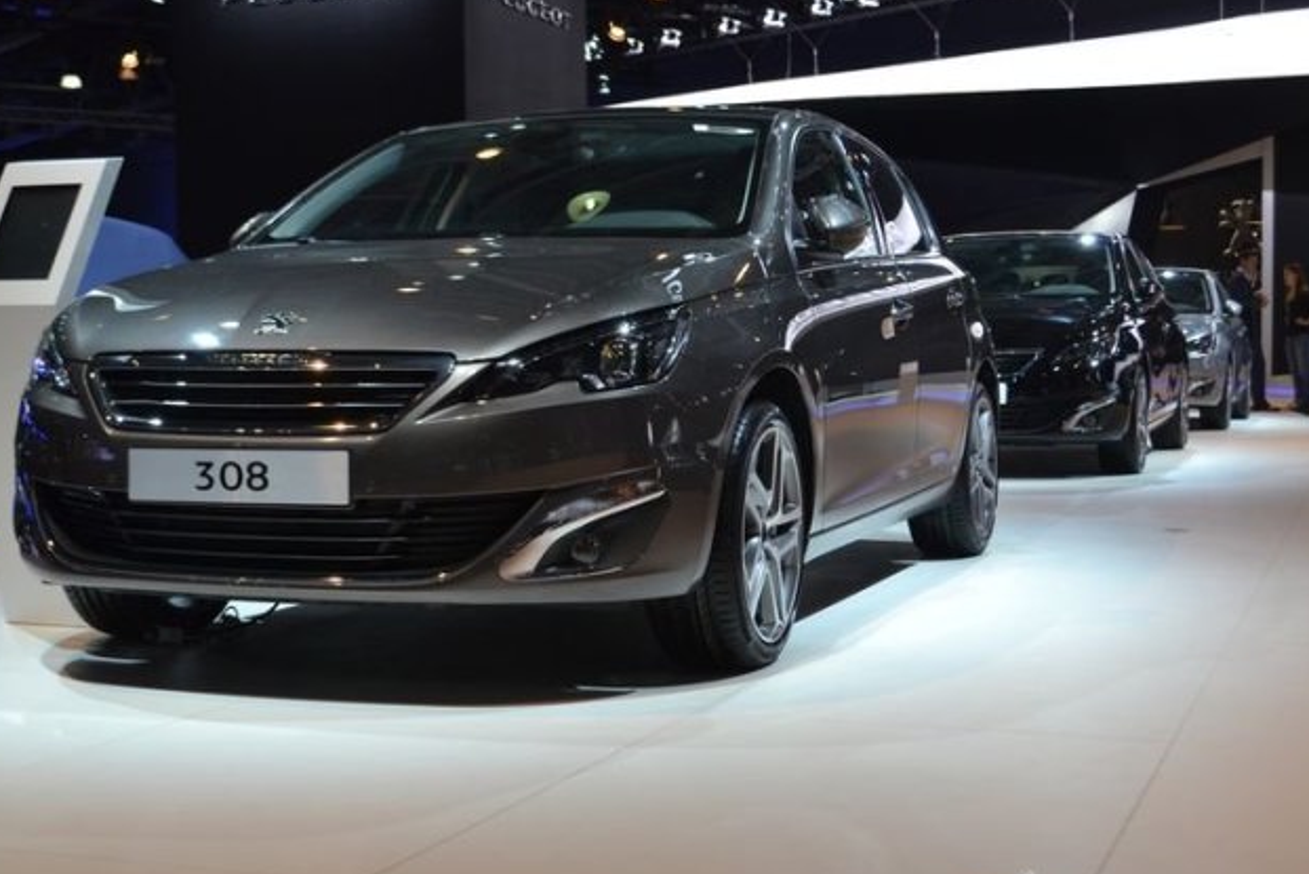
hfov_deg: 36.9
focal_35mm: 54
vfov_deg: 25.1
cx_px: 644
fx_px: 1964
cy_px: 448
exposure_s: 1/100
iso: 400
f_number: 5
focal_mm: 28
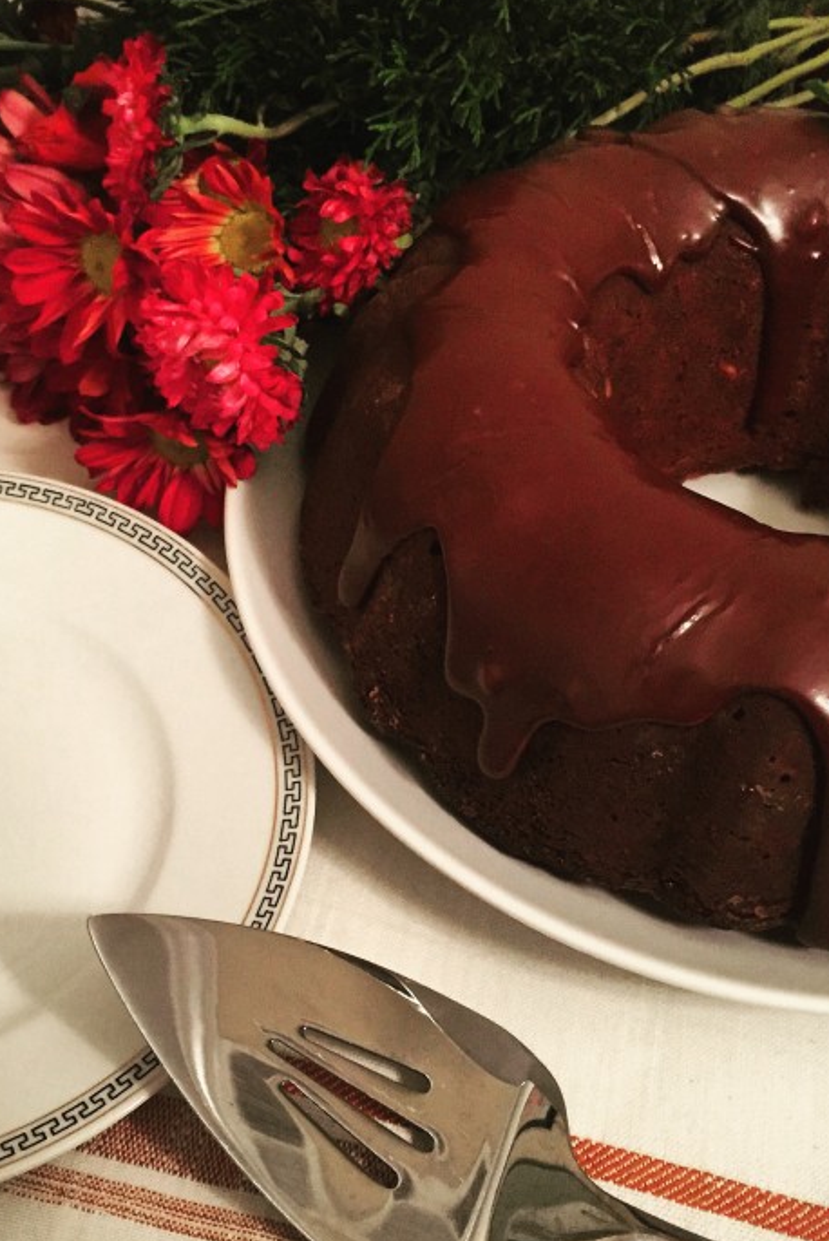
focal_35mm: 45
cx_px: 277
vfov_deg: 43.6
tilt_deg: -52.2
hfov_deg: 29.7
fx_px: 1553
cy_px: 642
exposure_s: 1/24
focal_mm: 4.15
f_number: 2.2
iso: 250
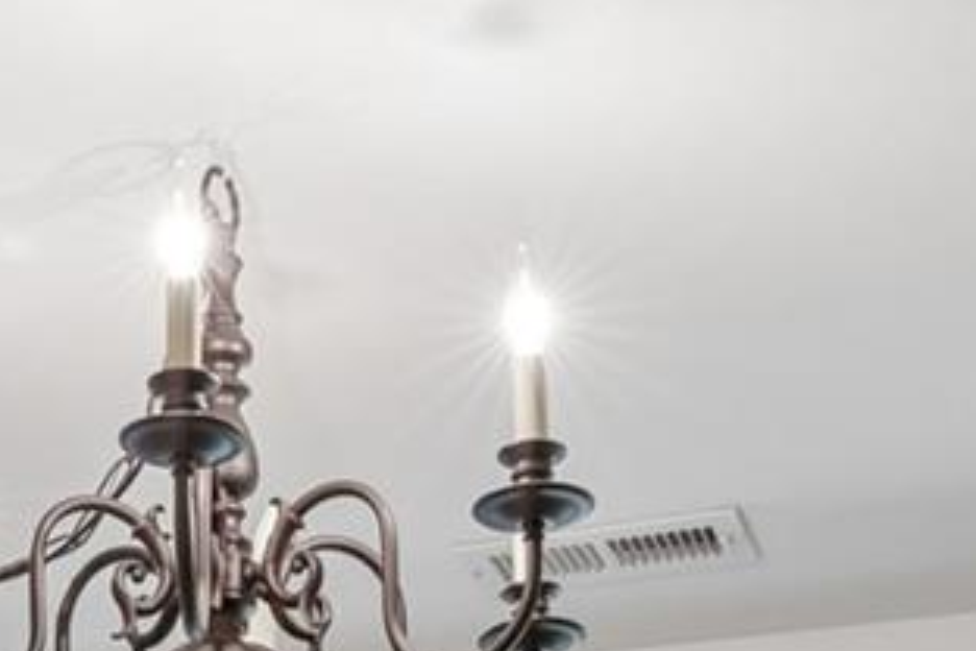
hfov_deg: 19.1
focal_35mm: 106
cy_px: 1707
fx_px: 2882
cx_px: 269
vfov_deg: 10.5
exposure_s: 1/5
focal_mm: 16.2
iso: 400
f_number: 13
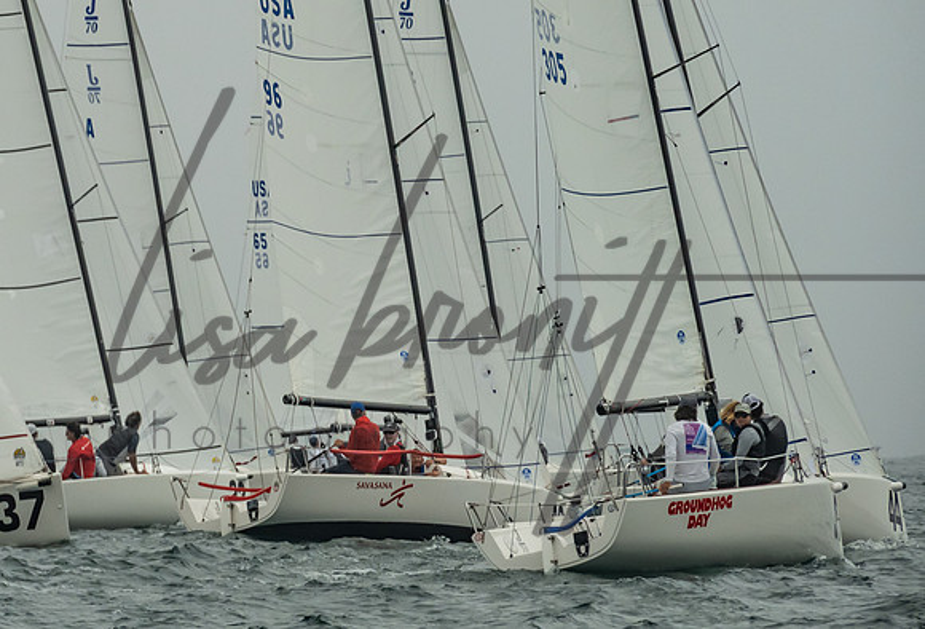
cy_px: 193
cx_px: 131
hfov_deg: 5.6
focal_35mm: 368
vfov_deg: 3.8
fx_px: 9518
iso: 800
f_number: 9
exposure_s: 1/3200
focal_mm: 200
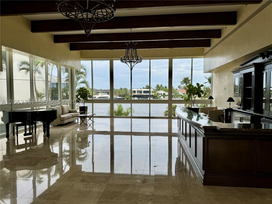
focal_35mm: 24
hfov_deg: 71.6
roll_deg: +0.1
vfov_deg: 56.8
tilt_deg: -2.3
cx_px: 136
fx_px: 189
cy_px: 102
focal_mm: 6.76
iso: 80
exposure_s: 1/1094
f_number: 1.78
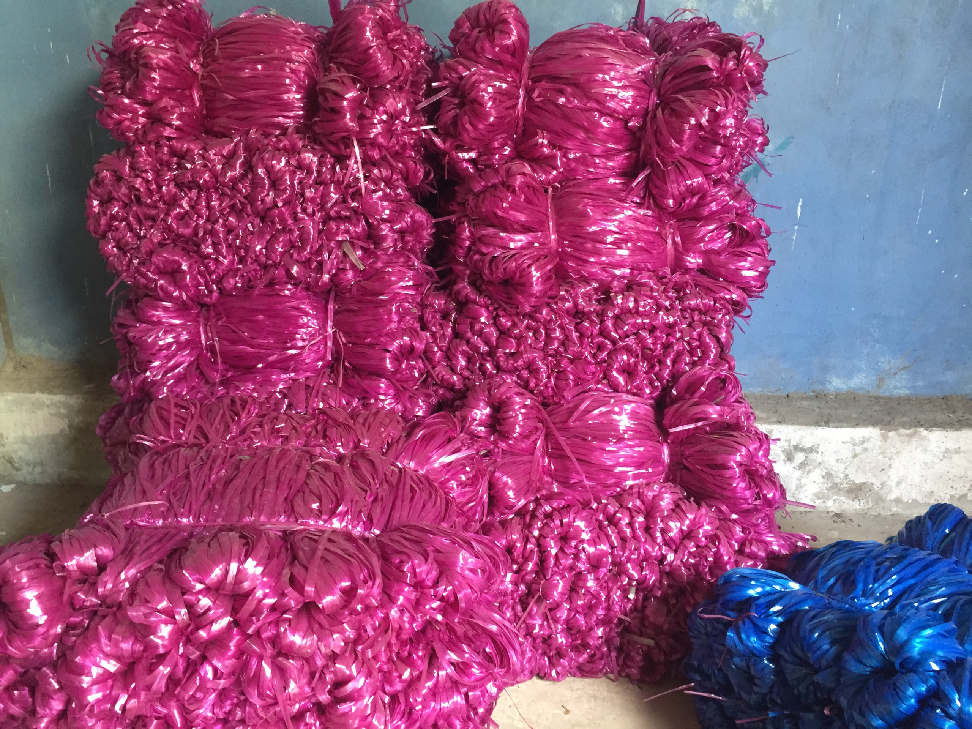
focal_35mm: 29
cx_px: 486
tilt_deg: -16.8
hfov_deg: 61.7
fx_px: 814
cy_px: 364
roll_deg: -0.8
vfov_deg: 48.2
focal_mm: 4.15
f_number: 2.2
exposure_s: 1/33
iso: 160
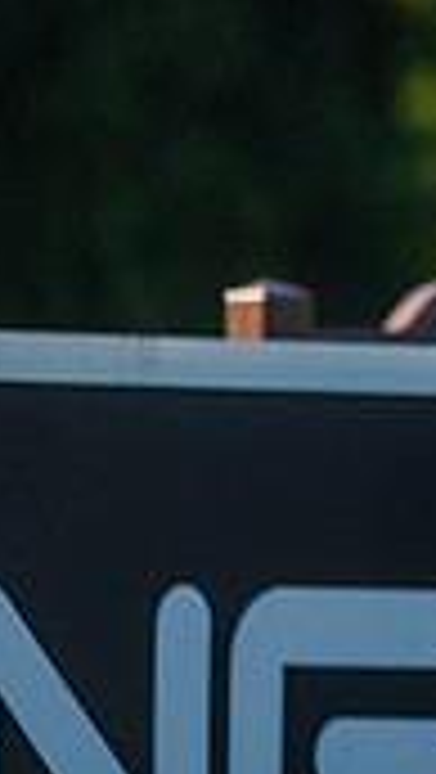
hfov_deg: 1.1
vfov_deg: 1.9
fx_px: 22790
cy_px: 2
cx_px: 1268
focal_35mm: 1111
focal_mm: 300
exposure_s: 1/1600
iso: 250
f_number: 4
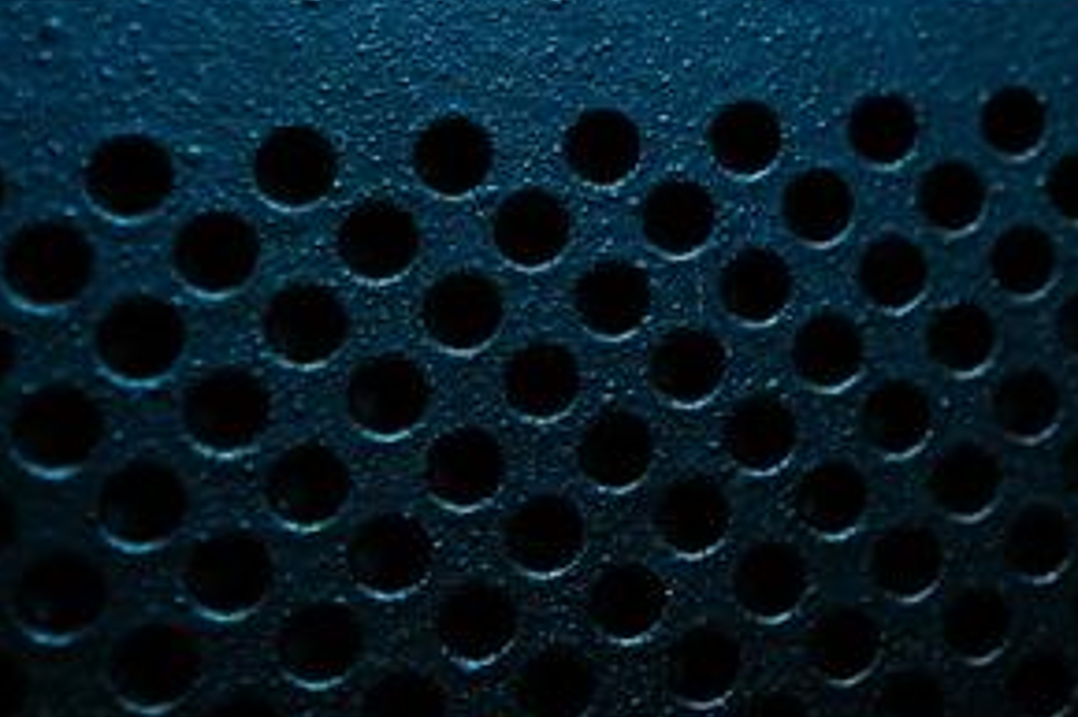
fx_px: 3172
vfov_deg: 12.6
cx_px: 1479
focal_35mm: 106
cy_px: -111
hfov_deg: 17.8
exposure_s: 1/100
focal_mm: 16
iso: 640
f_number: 2.8
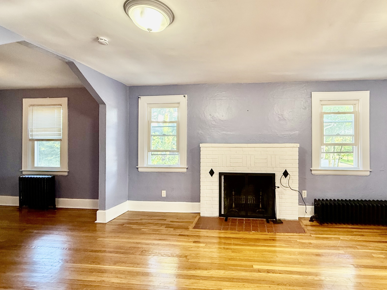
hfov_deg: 86.9
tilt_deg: +0.8
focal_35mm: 18
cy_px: 141
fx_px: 201
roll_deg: -0.2
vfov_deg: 71.6
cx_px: 228
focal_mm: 2.22
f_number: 2.2
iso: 400
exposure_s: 1/120
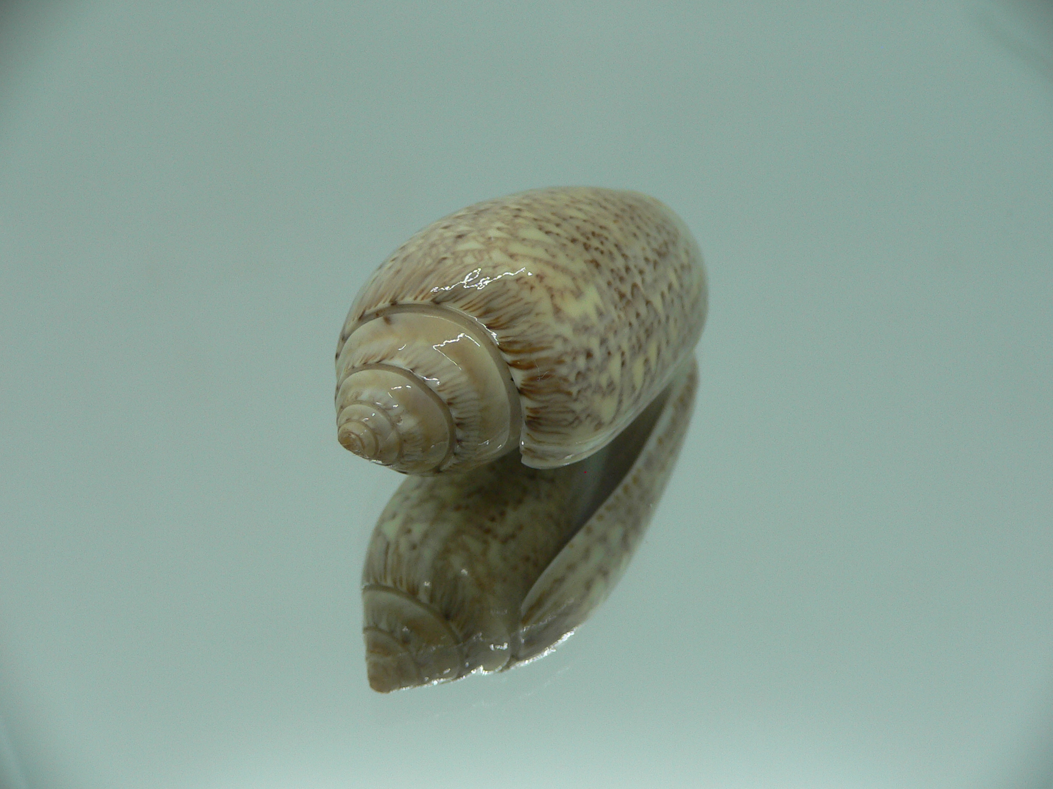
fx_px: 1065
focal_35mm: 35
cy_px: 394
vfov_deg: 40.7
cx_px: 526
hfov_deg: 52.6
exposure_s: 1/60
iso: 80
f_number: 2.8
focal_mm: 4.6
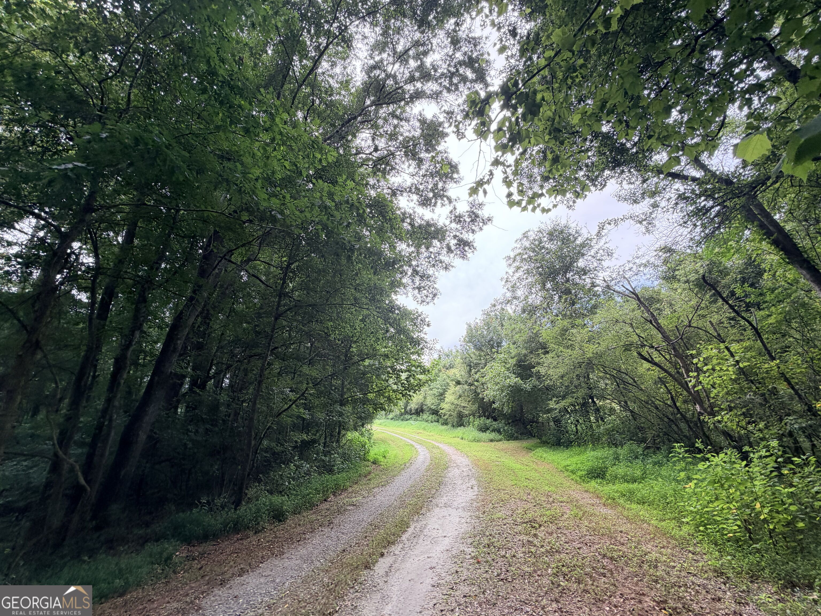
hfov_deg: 102.1
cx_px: 410
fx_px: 332
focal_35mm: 14
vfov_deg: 85.7
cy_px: 308
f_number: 2.2
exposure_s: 1/135
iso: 50
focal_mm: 2.22
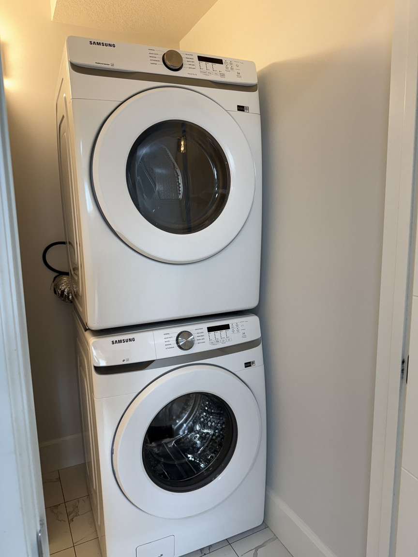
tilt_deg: -9.1
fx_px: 386
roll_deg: +1.3
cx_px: 209
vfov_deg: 71.6
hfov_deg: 56.8
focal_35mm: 24
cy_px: 278
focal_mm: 6.76
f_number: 1.78
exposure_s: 1/120
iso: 200
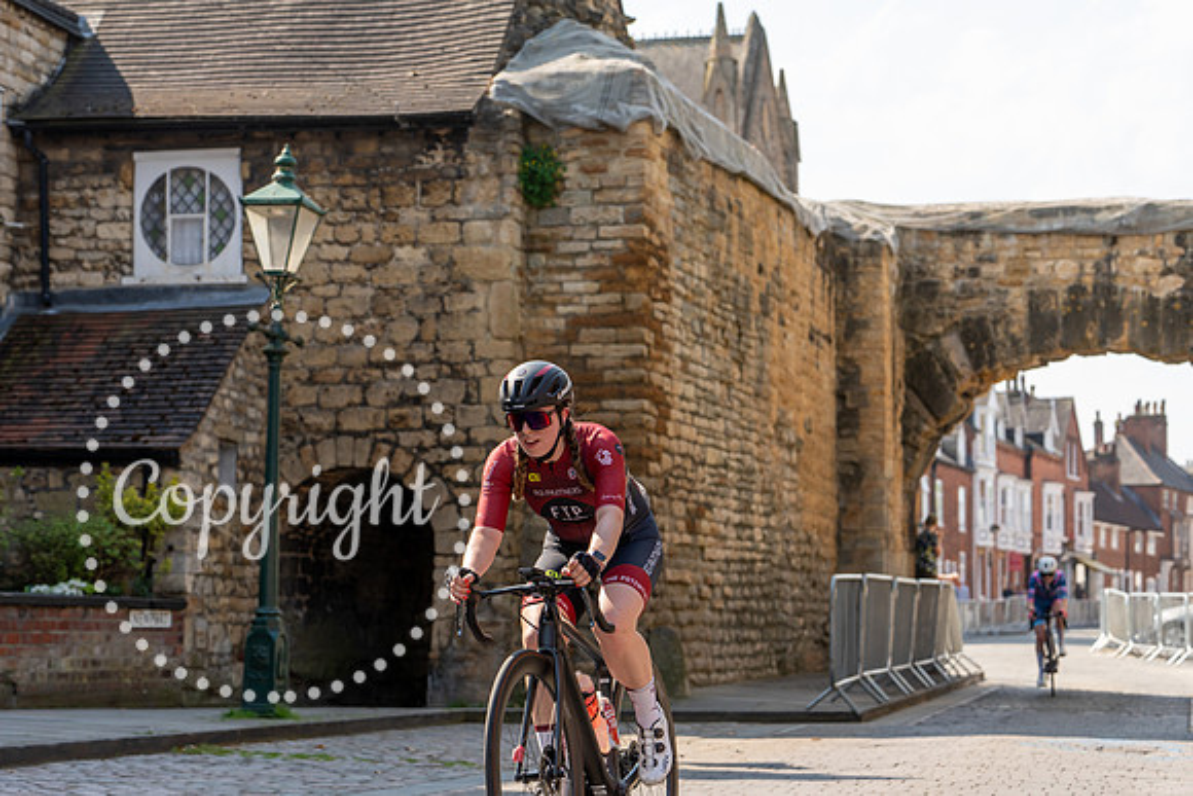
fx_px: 2685
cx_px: 596
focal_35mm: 81
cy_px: 398
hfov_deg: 25.1
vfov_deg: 16.9
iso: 200
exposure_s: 1/1000
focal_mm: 81
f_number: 4.5
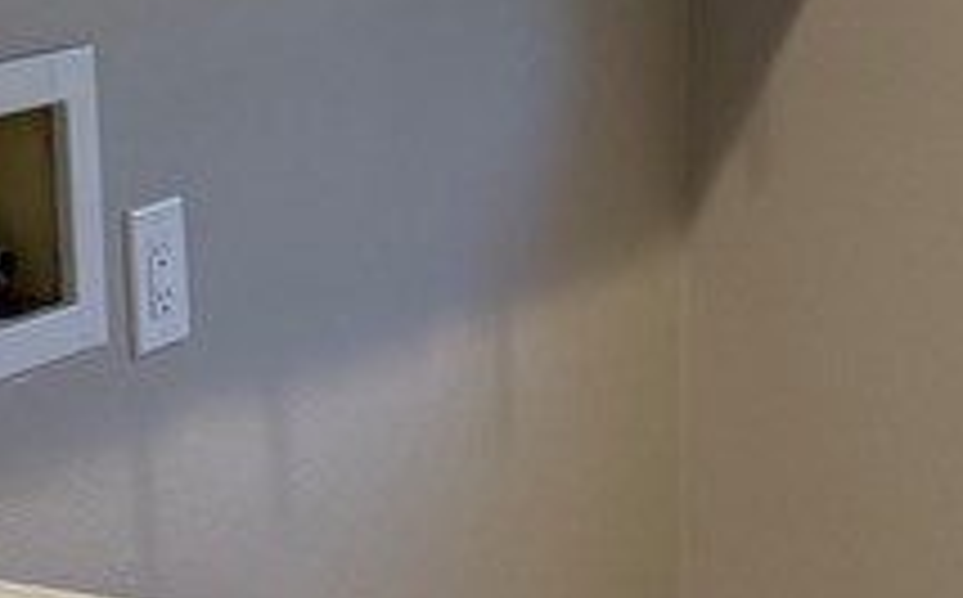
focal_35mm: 122
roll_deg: +0.1
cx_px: 428
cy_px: 531
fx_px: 3197
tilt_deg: -15.2
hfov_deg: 17.1
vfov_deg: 10.6
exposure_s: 1/230
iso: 200
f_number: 1.78
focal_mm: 6.76
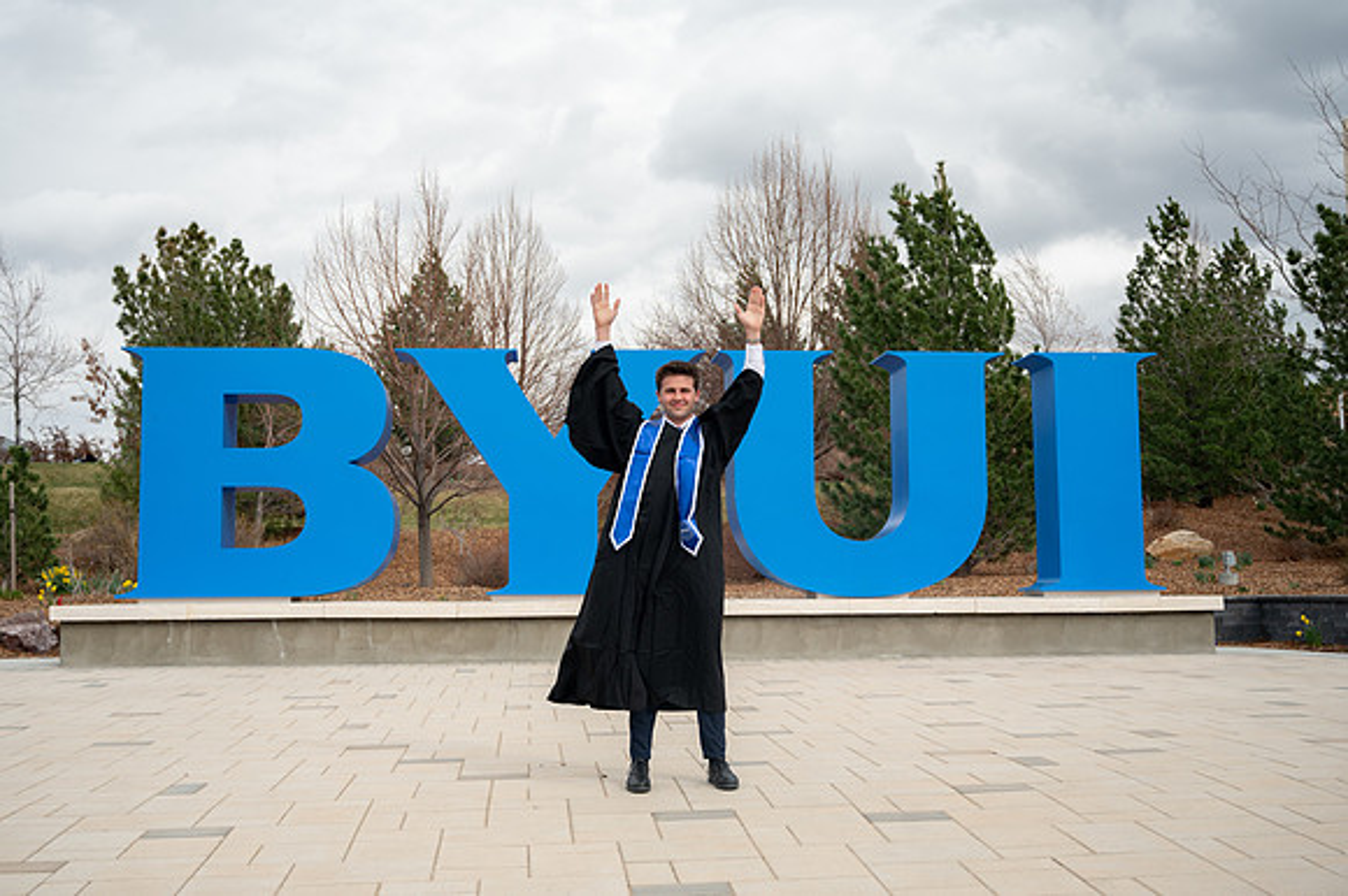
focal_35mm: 41
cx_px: 674
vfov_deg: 32.6
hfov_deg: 47.4
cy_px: 448
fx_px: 1536
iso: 250
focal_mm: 40
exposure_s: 1/1600
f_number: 4
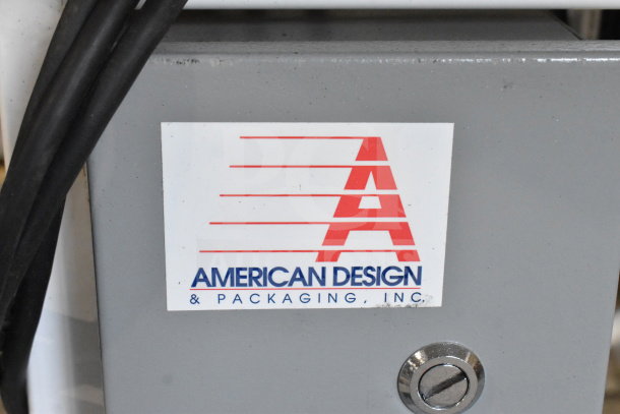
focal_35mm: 60
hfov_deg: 33.4
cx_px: 310
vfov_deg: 22.6
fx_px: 1034
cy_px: 207
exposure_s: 1/320
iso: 6400
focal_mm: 40
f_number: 9
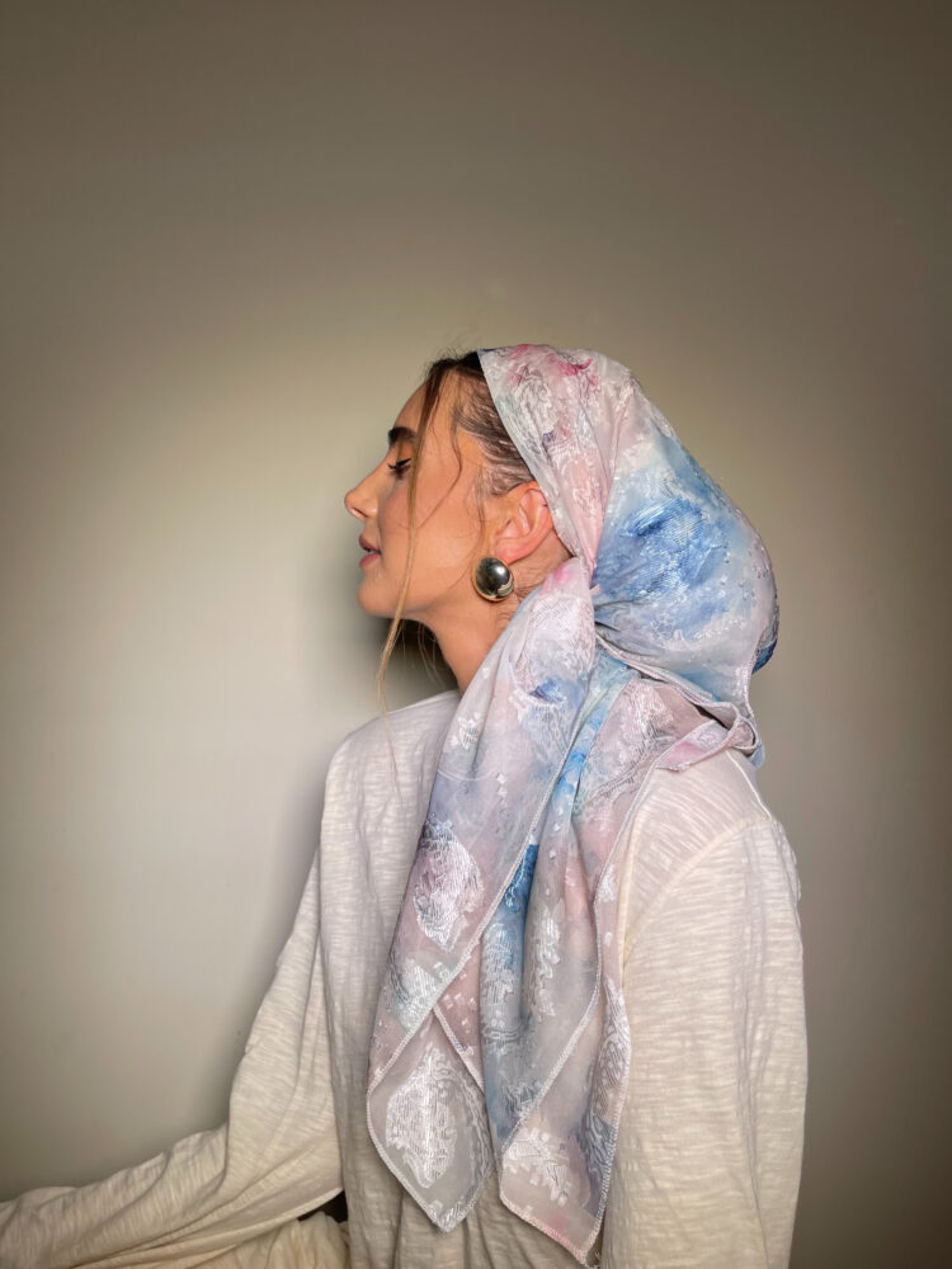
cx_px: 476
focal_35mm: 25
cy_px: 634
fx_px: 917
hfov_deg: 54.9
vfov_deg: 69.4
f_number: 1.6
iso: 32
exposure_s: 1/121
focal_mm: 5.1
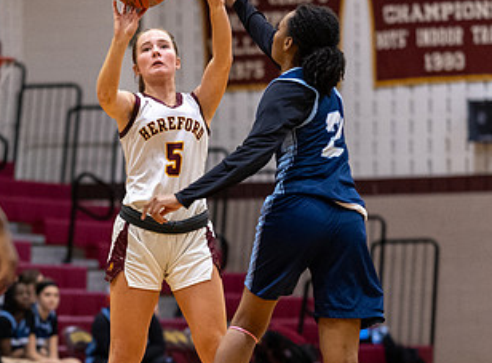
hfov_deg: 7.4
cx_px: 80
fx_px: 3785
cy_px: 307
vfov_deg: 5.5
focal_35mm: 268
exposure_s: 1/1250
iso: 2500
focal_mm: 85
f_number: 1.8
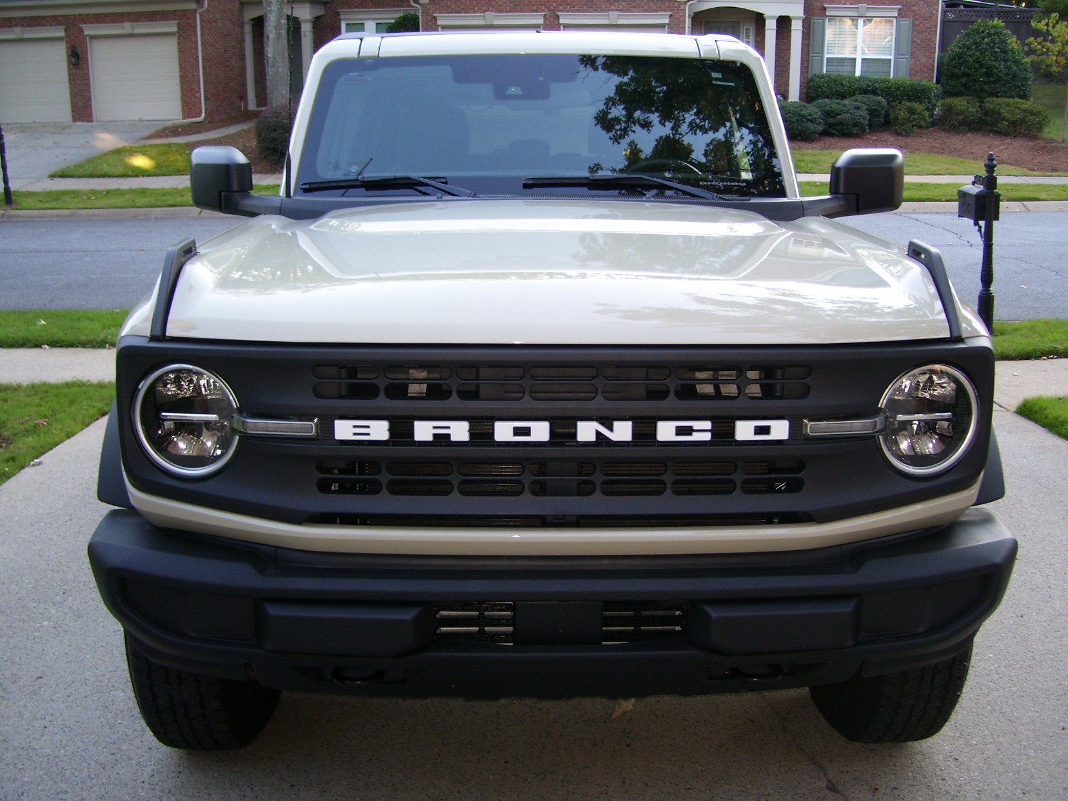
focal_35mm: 37
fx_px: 1142
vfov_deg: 38.7
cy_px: 400
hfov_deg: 50.1
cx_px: 534
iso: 80
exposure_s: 1/60
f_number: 2.7
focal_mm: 6
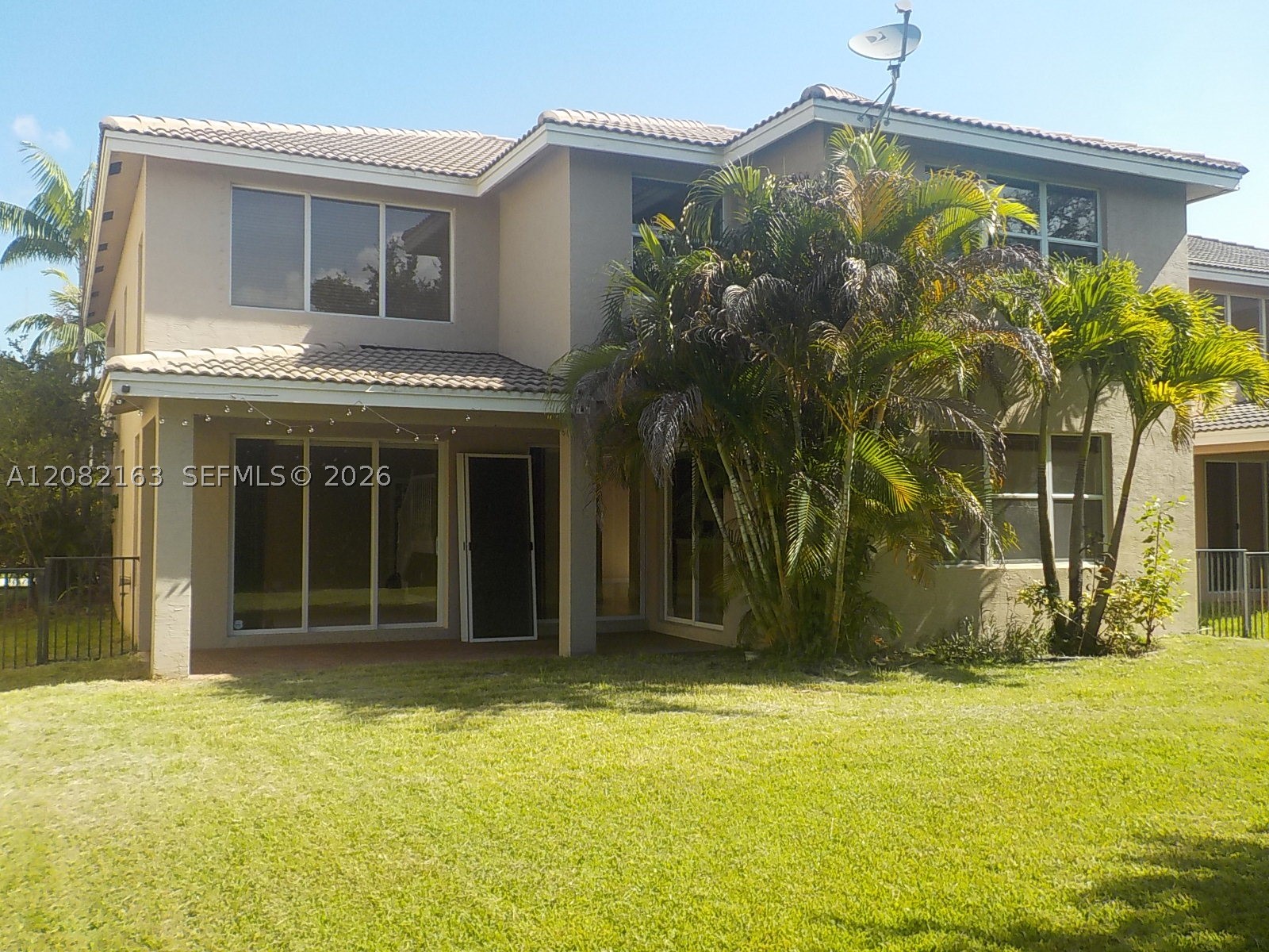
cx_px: 634
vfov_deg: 46.8
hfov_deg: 60.0
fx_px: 1100
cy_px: 476
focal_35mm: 30
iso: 125
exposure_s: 1/640
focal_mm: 4.1
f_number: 3.3
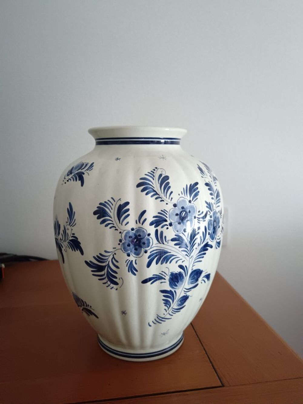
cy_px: 202
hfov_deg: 51.4
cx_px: 152
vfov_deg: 65.3
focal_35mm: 27
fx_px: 315
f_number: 1.9
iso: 4091
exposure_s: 1/100
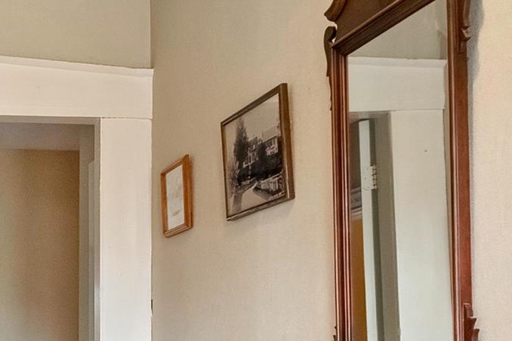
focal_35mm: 68
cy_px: 363
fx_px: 967
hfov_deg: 26.6
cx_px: -90
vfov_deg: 19.3
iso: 400
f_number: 9
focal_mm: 10
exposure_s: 1/6
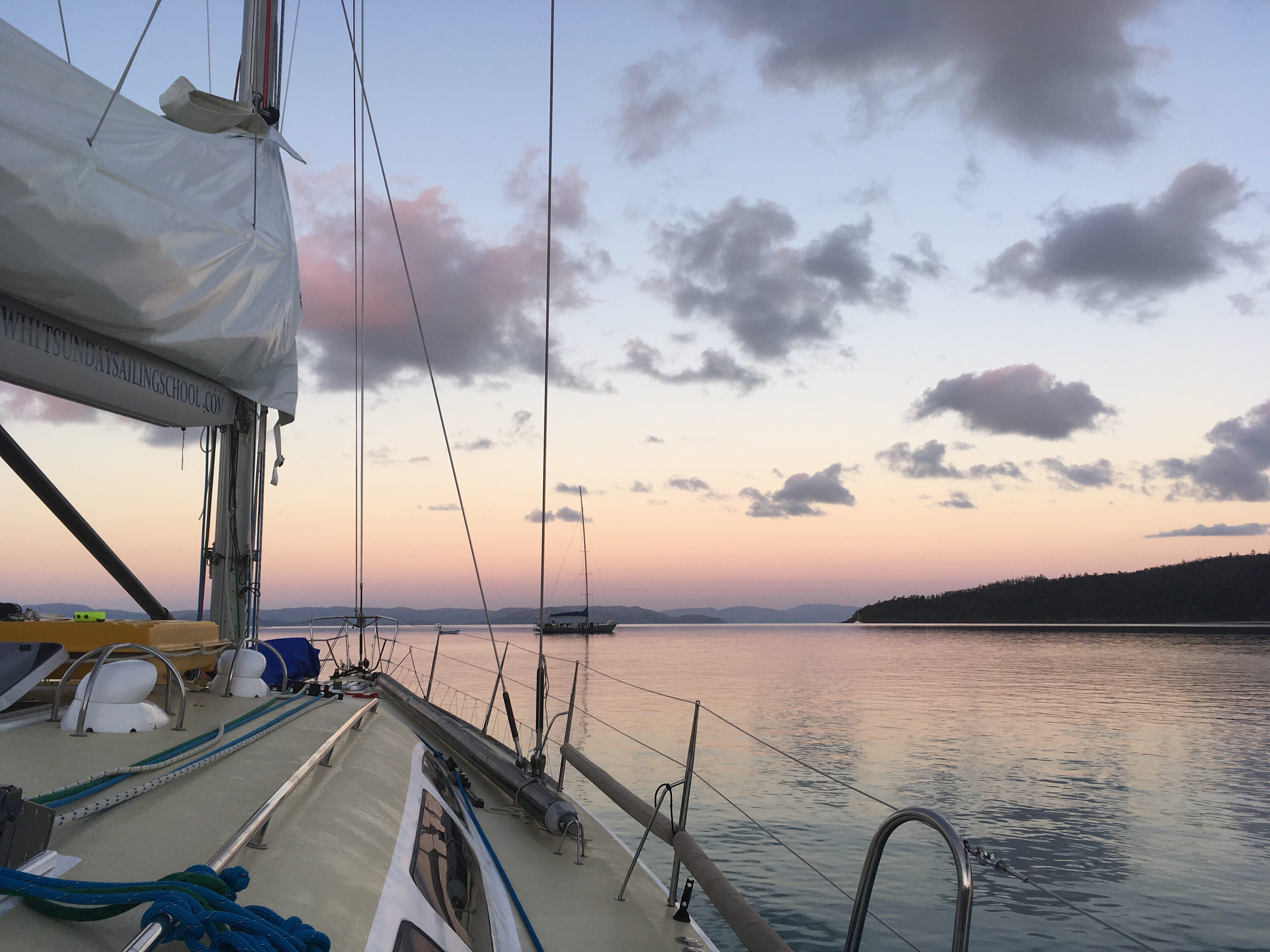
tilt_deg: +7.6
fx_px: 1064
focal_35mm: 29
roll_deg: -1.0
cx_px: 635
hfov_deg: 61.7
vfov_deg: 48.2
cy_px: 476
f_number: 2.2
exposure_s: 1/122
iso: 25
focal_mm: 4.15
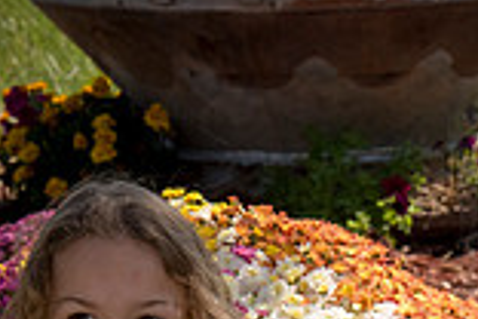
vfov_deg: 5.9
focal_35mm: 230
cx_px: 662
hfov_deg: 8.8
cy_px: 587
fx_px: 3054
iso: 400
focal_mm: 62
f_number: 8
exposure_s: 1/500
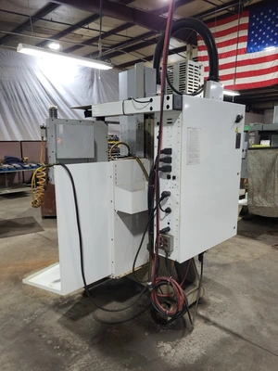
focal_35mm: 26
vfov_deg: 67.3
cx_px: 139
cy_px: 186
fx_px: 278
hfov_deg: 53.1
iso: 125
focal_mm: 5.4
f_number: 1.8
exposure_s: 1/24
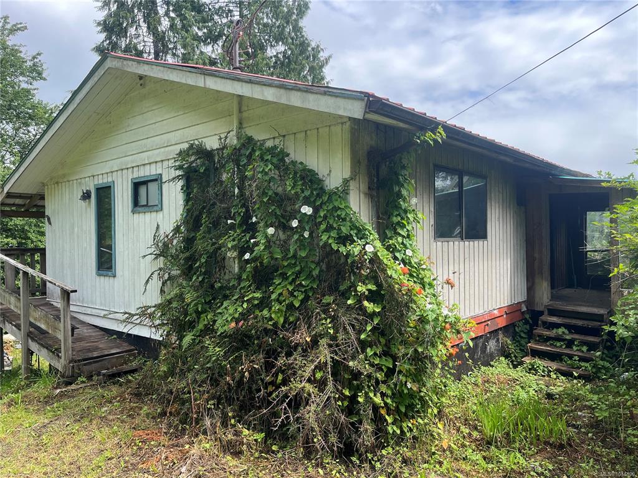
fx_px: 479
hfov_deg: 67.3
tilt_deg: +0.0
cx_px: 319
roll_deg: +1.0
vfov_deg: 53.1
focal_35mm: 26
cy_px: 239
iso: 50
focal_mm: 5.1
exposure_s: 1/1046
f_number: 1.6
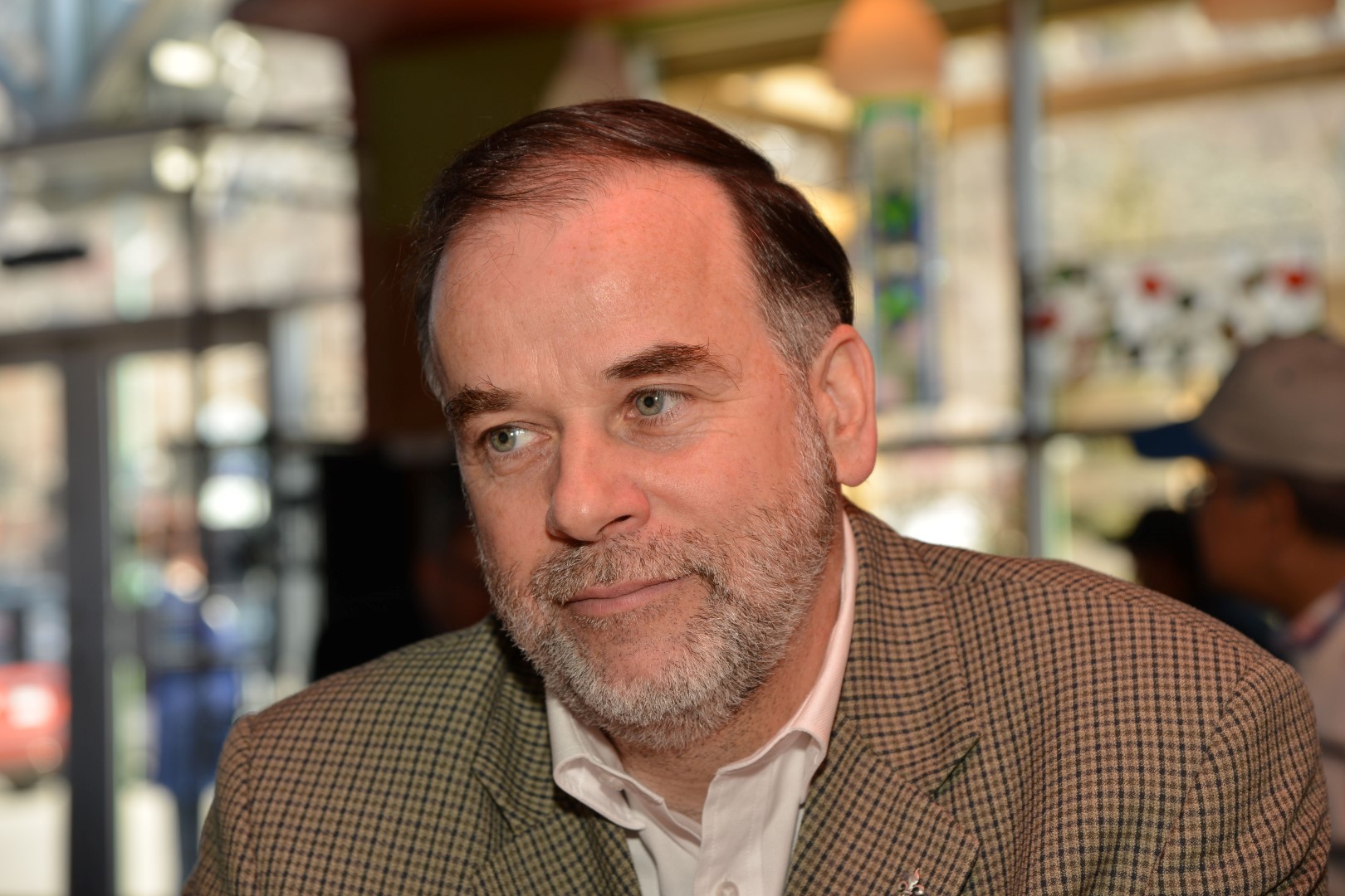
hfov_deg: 23.6
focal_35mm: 86
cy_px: 448
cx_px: 672
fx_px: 3213
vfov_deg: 15.9
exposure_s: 1/160
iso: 200
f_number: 5.6
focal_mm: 86
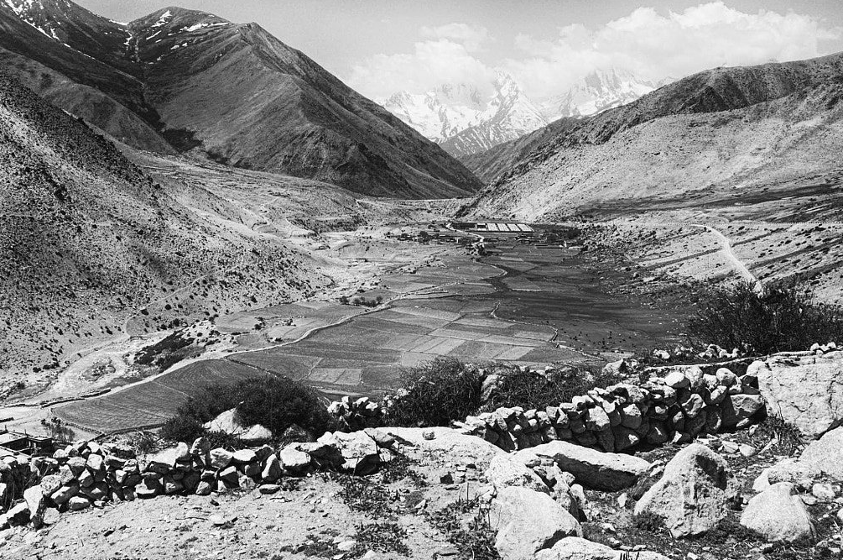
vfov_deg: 30.9
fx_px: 1005
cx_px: 332
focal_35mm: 43
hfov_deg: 45.2
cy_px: 194
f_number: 9
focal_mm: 18
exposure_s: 1/1000
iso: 400
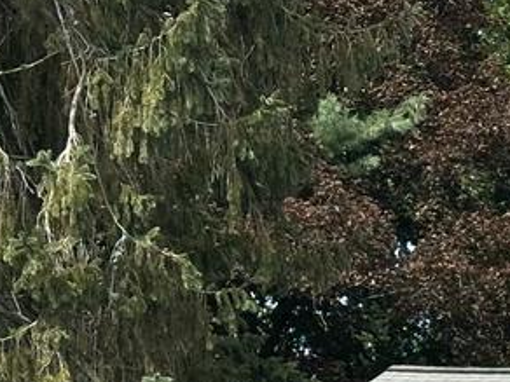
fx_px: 3492
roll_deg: -0.3
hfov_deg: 8.1
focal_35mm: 237
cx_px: 898
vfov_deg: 6.2
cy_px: 541
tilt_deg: +1.7
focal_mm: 6.86
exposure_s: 1/2070
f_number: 1.78
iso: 64
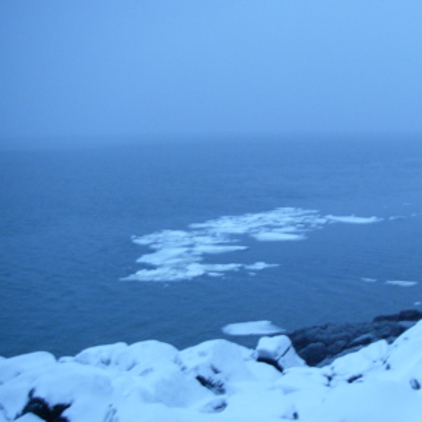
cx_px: 336
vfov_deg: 31.1
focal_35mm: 55
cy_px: 226
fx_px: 759
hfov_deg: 30.4
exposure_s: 1/8
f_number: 3.3
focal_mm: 6.3
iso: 200
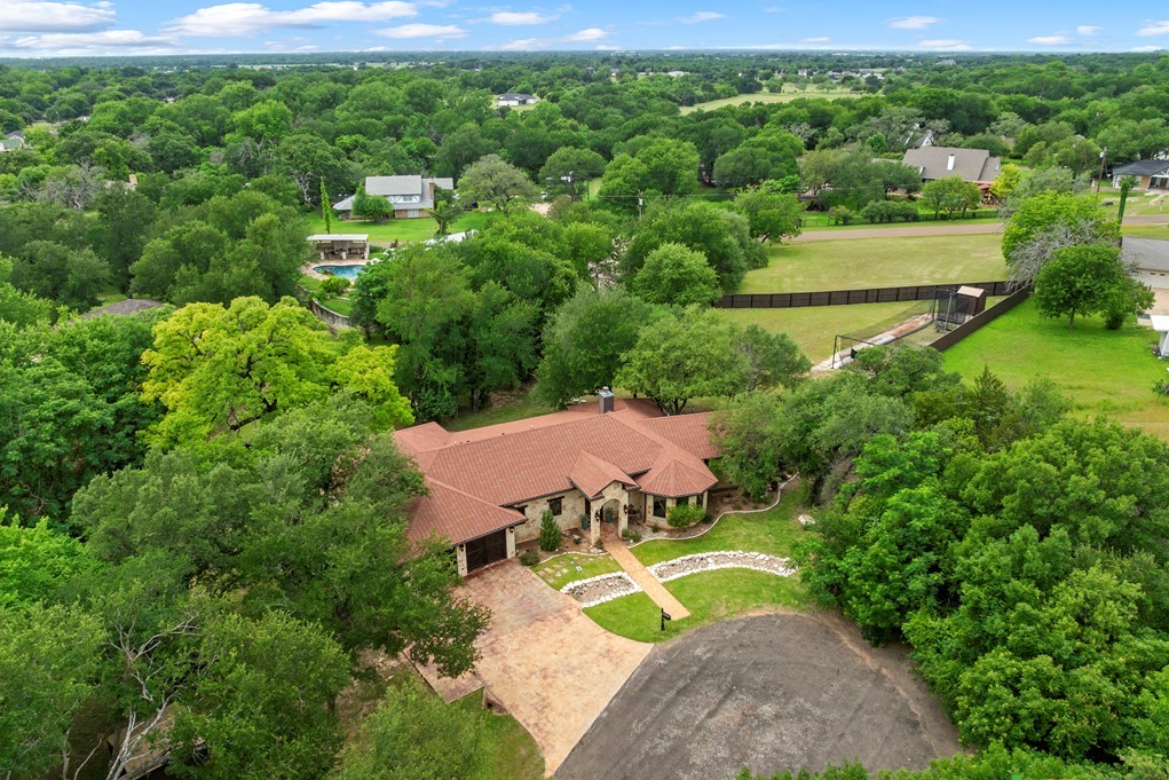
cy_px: 393
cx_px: 584
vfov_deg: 51.3
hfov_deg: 71.5
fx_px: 812
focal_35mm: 25
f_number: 2.8
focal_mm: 12.29
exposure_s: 1/2000
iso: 150
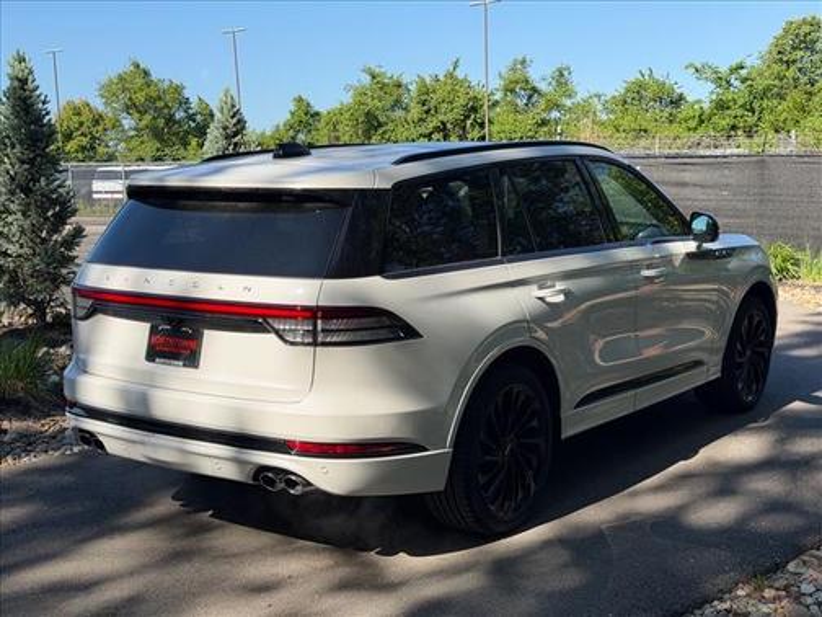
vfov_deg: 30.3
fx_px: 1140
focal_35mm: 48
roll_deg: +2.4
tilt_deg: -4.6
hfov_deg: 39.7
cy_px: 308
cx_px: 411
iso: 64
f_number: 1.78
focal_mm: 6.76
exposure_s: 1/2415
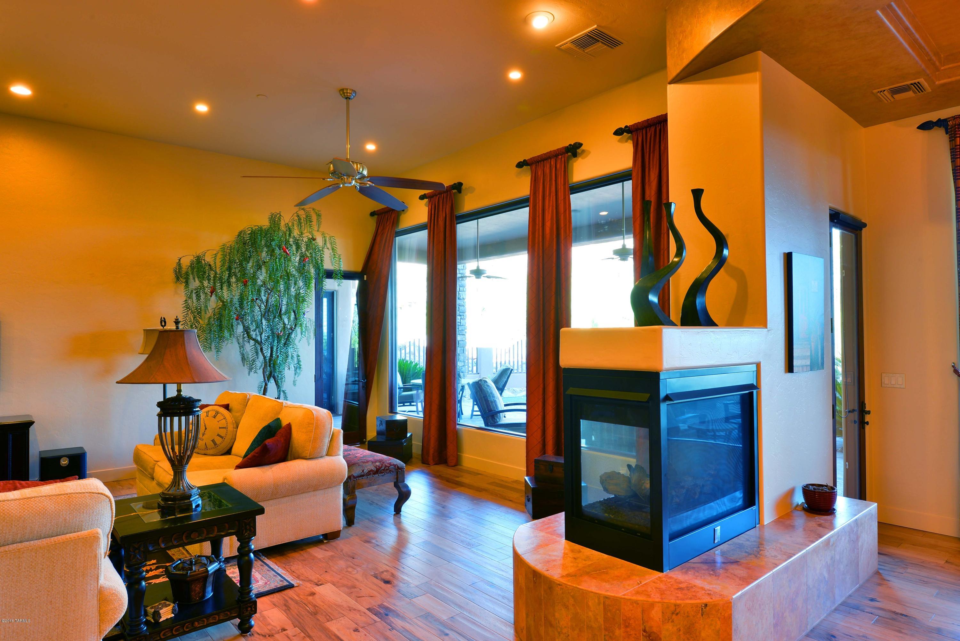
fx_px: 587
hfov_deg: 78.6
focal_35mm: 22
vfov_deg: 57.3
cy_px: 320
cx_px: 480
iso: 200
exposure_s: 1/1.3
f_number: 13
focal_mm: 22
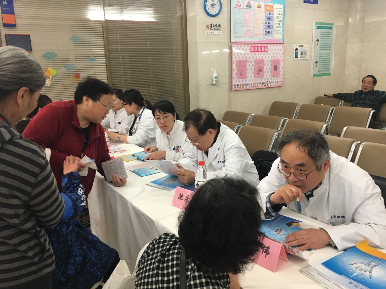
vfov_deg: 48.2
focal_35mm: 29
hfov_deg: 61.7
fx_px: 323
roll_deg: +2.0
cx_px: 193
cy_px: 144
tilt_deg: -12.3
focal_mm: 4.15
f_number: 2.2
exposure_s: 1/20
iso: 200
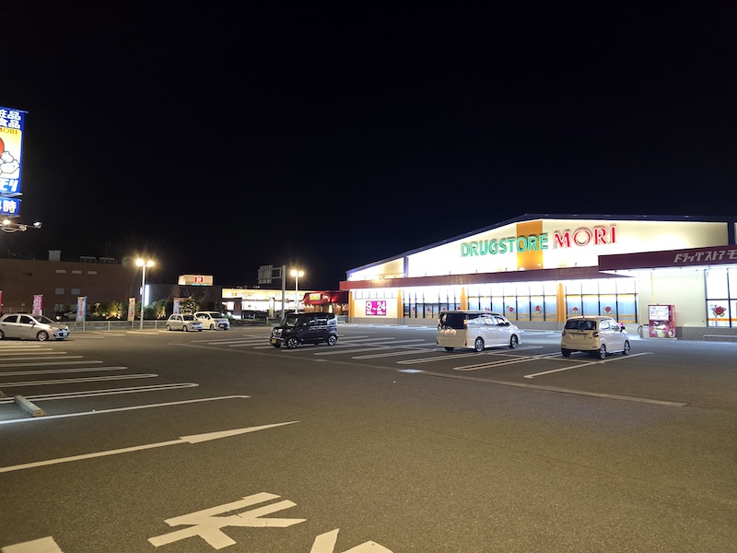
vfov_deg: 58.9
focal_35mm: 23
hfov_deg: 73.9
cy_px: 276
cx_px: 368
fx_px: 490
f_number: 1.7
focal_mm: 6.3
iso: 640
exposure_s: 1/60
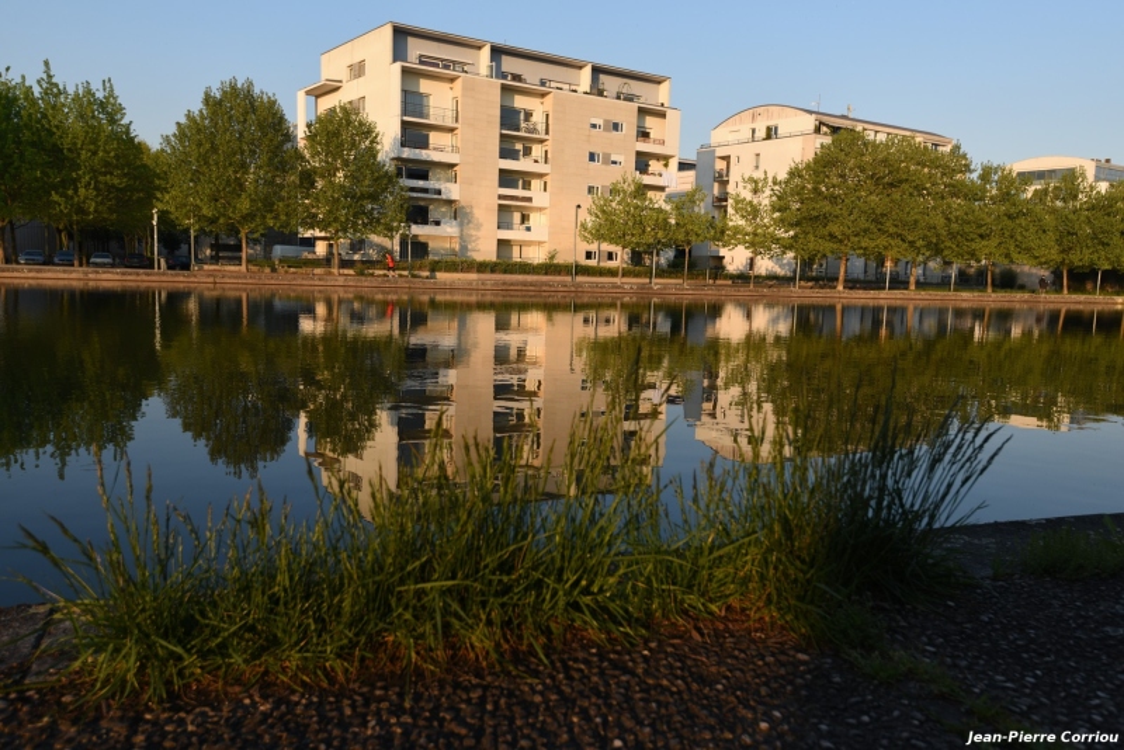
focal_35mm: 29
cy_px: 375
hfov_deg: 63.6
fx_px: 906
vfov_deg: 45.0
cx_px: 562
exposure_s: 1/500
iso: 200
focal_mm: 29
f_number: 5
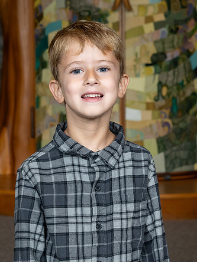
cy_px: 140
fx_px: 804
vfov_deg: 18.5
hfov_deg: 14.0
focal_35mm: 106
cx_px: 123
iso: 500
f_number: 7.1
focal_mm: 55
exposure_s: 1/200
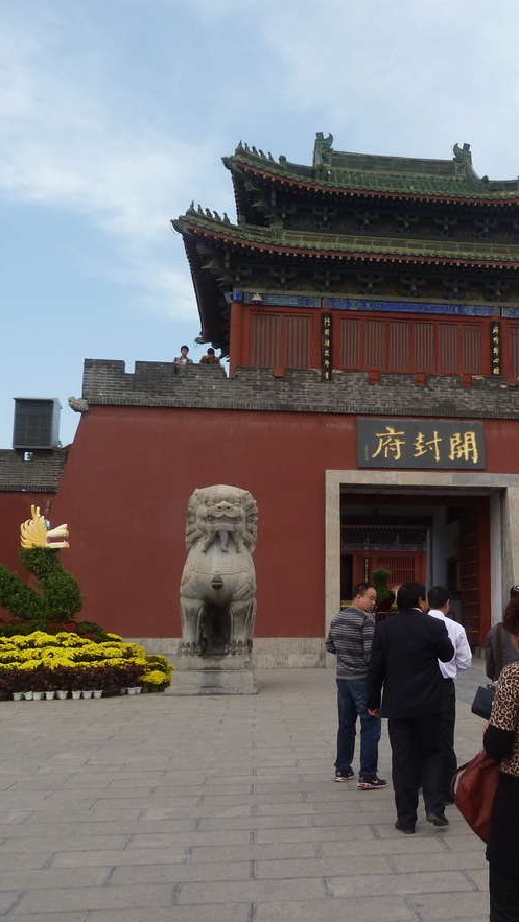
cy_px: 468
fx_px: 905
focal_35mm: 37
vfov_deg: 54.0
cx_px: 423
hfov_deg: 31.1
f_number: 4.5
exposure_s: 1/200
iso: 80
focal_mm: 4.5
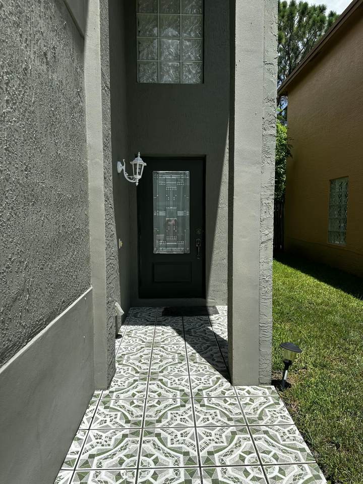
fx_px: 336
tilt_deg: -2.5
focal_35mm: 24
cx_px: 182
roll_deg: -0.4
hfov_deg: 56.8
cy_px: 242
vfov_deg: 71.6
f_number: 1.78
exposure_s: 1/5000
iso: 80
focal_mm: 6.86
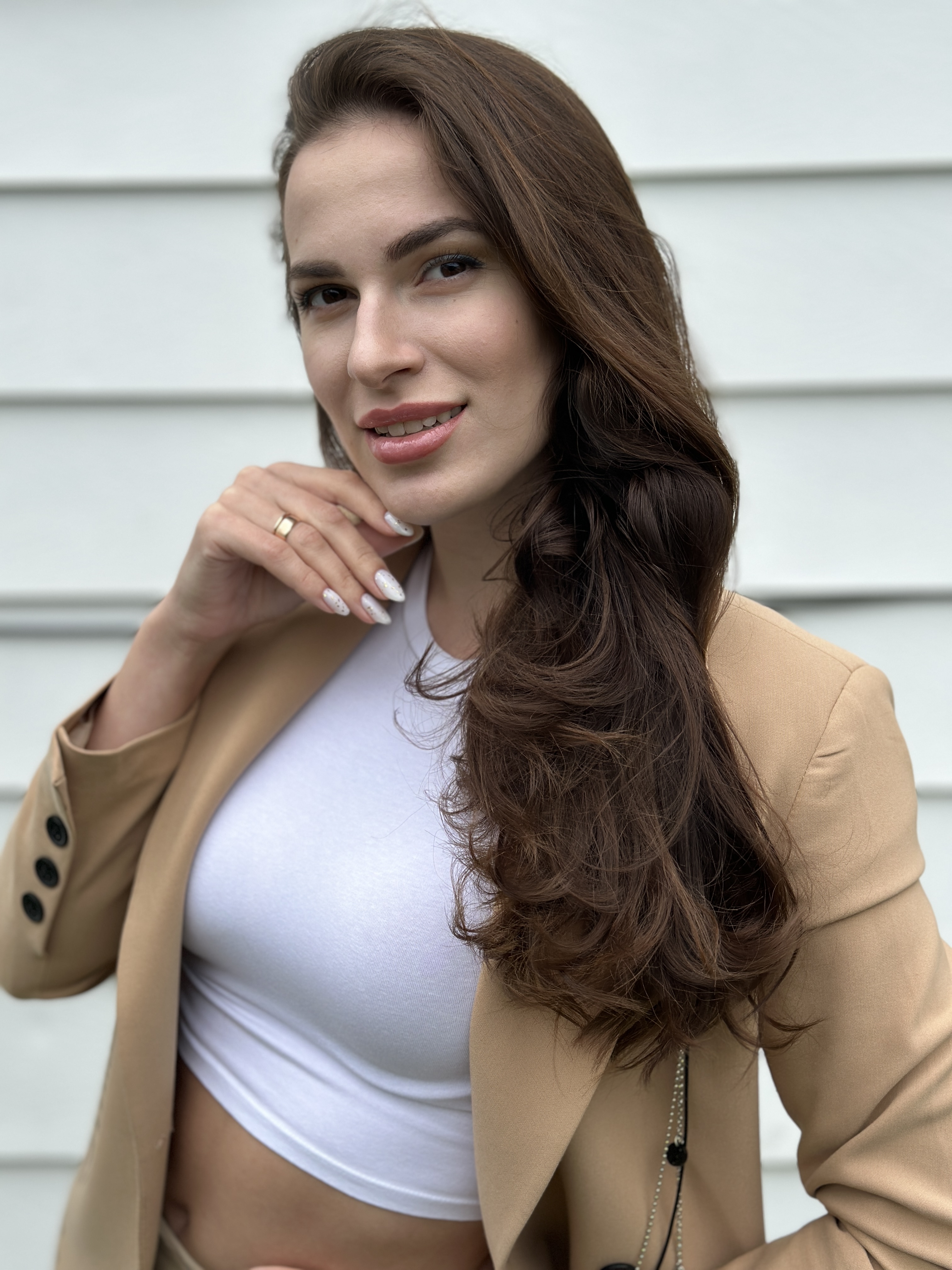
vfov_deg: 39.7
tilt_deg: -10.6
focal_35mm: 48
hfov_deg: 30.3
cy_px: 635
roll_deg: +0.6
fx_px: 1760
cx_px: 476
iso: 80
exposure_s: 1/1041
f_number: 1.78
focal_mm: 6.86
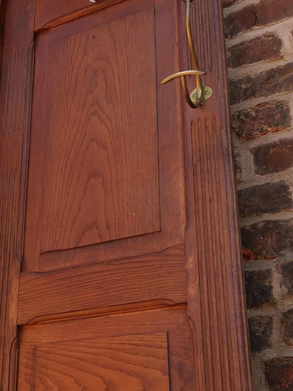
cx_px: -23
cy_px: 254
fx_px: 700
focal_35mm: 62
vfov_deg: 31.0
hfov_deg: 22.4
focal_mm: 5.58
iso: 50
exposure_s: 1/341
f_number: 1.8
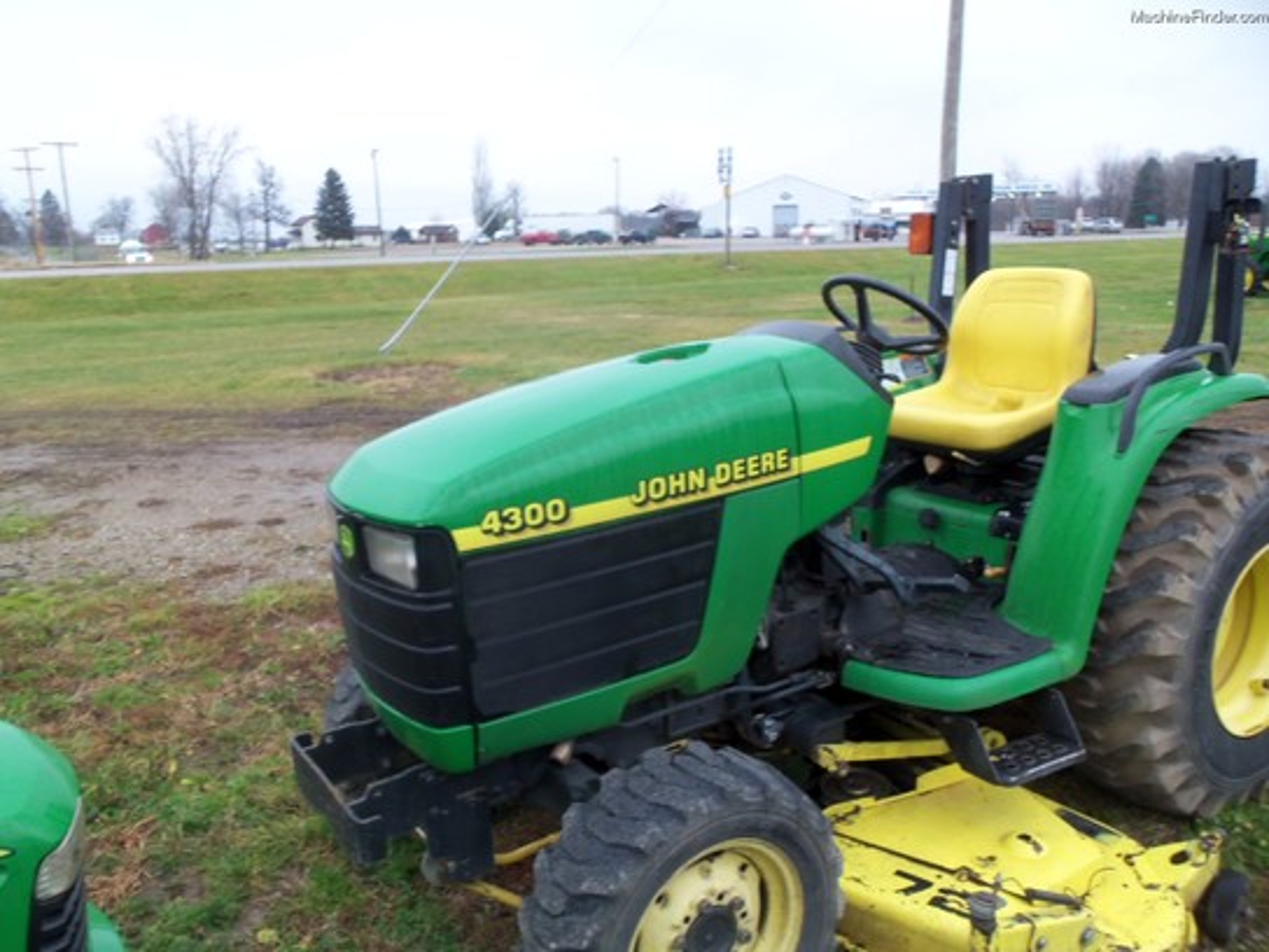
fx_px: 1063
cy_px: 476
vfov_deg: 48.2
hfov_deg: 61.7
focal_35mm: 29
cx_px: 634
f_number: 3.4
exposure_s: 1/50
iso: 80
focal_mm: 5.2
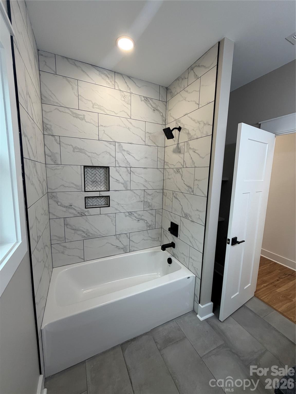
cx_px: 148
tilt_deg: -9.6
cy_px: 197
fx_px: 160
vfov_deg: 102.1
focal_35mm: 14
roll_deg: -1.1
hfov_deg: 85.7
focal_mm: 2.22
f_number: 2.2
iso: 125
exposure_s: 1/120
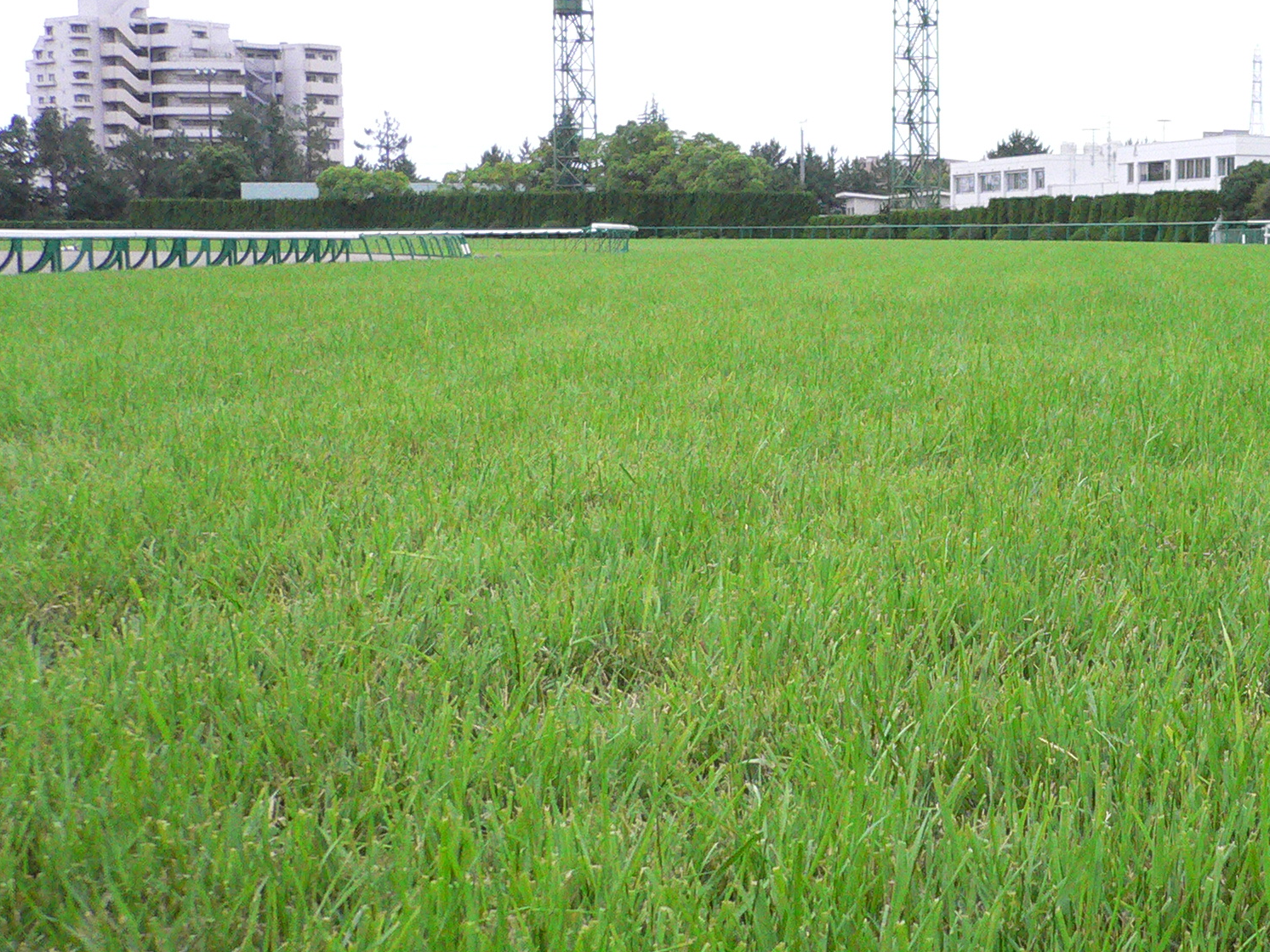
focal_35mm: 60
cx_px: 1052
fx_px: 2201
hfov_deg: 31.2
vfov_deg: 24.4
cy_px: 559
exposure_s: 1/400
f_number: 2.8
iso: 400
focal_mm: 5.8
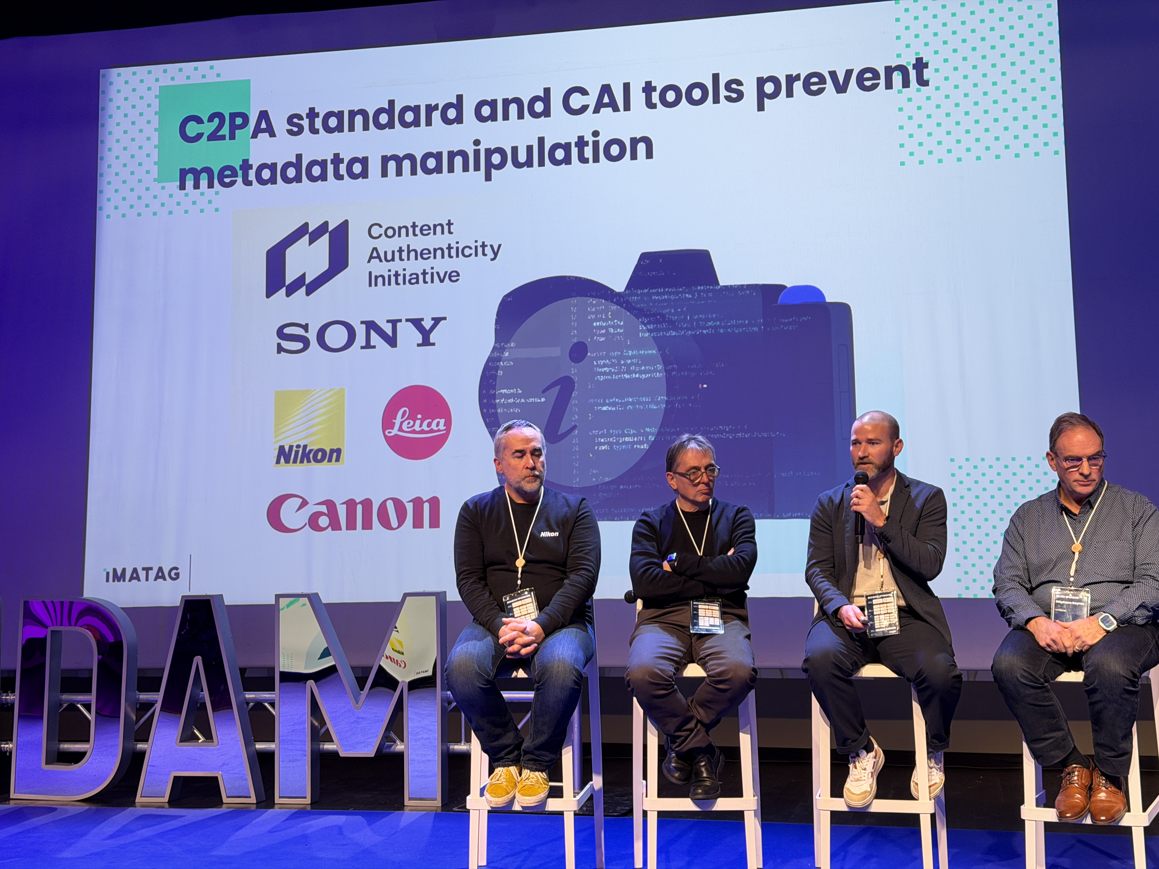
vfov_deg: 30.3
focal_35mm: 48
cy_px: 434
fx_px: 1607
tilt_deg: +4.4
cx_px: 580
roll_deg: +0.8
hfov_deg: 39.7
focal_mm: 6.76
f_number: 1.78
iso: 100
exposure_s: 1/50
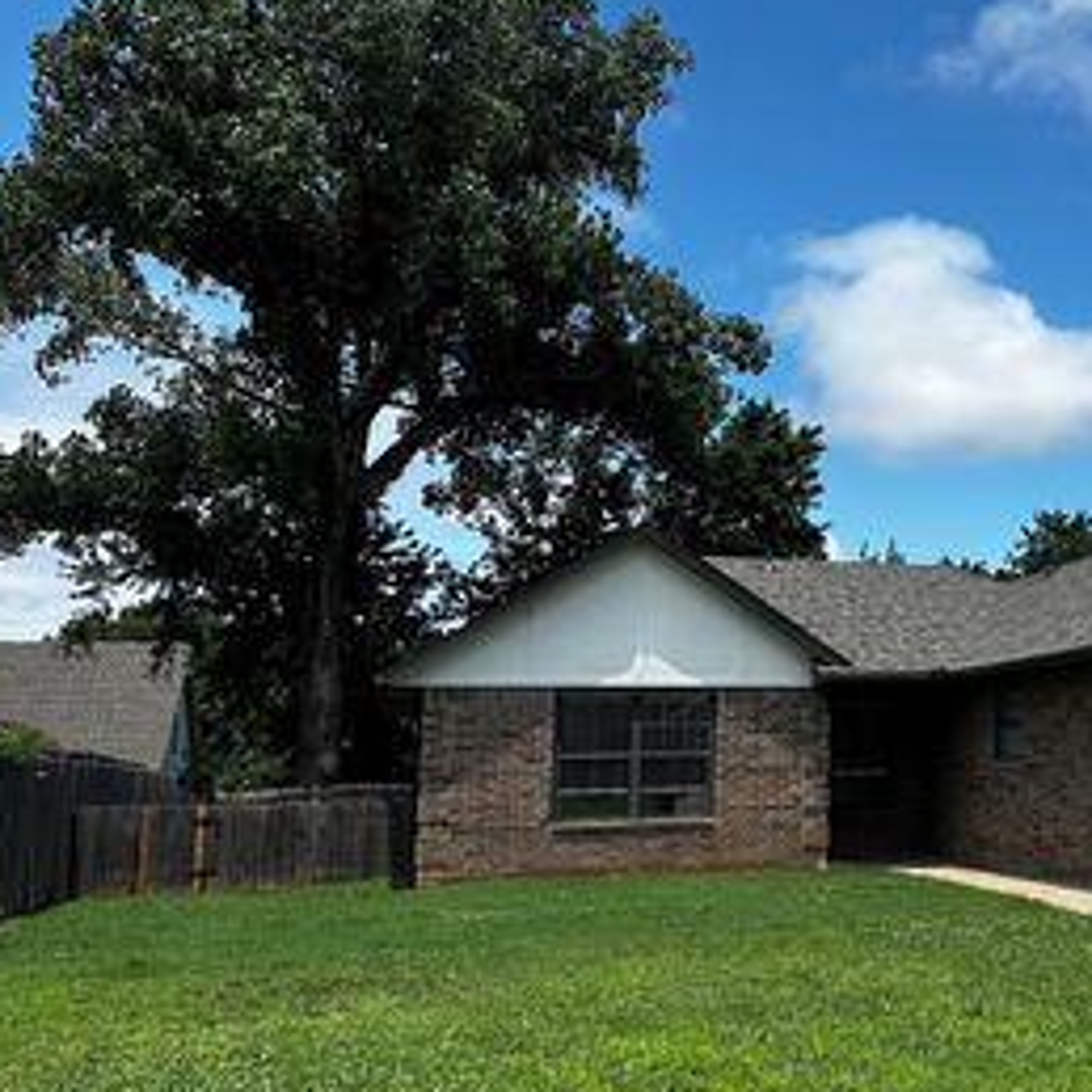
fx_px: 1463
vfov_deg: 40.9
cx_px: 1008
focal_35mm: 41
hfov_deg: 37.9
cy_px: 559
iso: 80
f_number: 1.78
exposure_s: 1/5000
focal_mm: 6.86
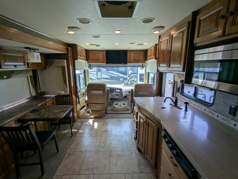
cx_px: 119
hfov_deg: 94.4
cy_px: 90
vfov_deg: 78.2
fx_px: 110
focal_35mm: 16
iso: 48
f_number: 2.2
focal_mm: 2.35
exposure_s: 1/187
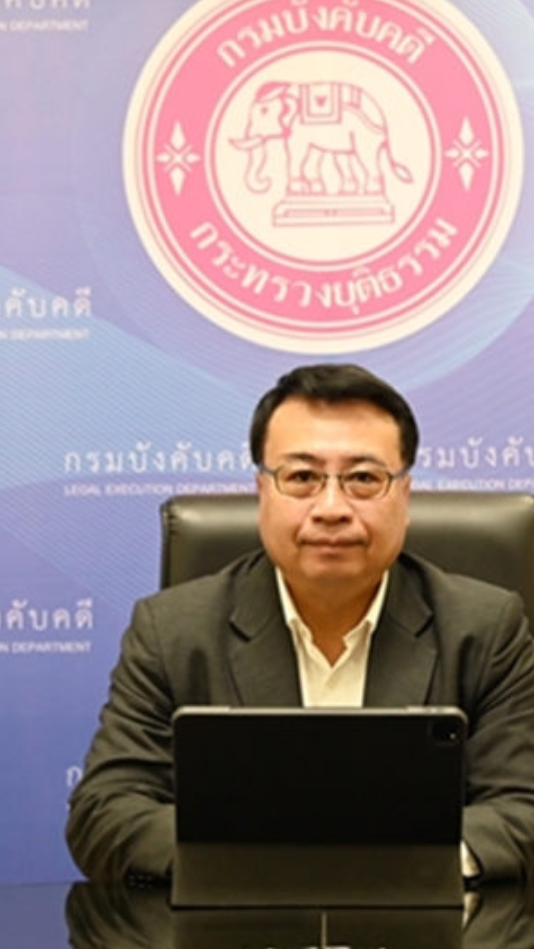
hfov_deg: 13.1
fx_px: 2316
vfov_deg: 23.2
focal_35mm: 92
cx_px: 338
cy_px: 476
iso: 2500
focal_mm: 58
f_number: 4.5
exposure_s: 1/80
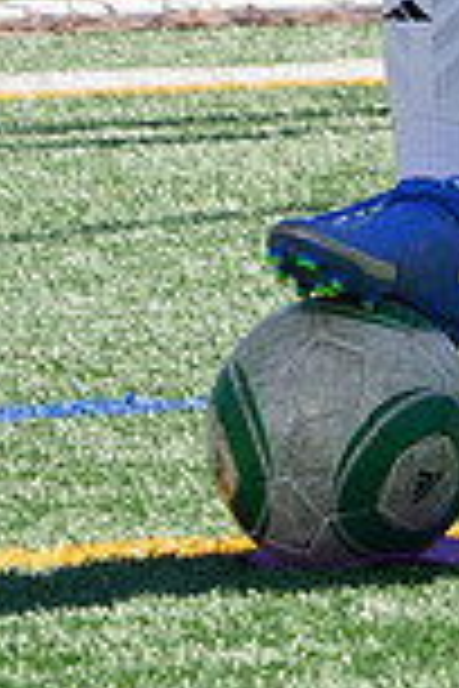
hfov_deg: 1.4
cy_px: -585
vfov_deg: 2.1
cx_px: 644
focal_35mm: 980
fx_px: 18741
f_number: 13
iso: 200
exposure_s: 1/250
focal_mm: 259
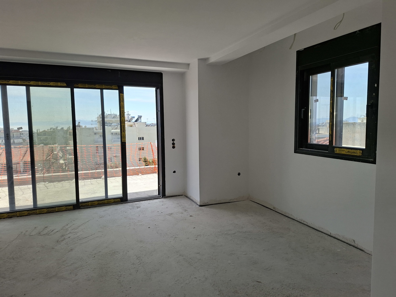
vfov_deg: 58.9
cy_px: 148
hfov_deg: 73.9
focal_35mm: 23
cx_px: 198
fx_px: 263
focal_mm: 5.54
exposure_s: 1/1189
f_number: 1.8
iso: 50
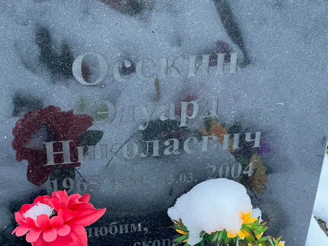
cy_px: 123
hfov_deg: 25.3
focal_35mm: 77
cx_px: 164
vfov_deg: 19.1
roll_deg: -3.7
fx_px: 730
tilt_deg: -37.9
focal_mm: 9
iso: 800
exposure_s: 1/60
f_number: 2.8
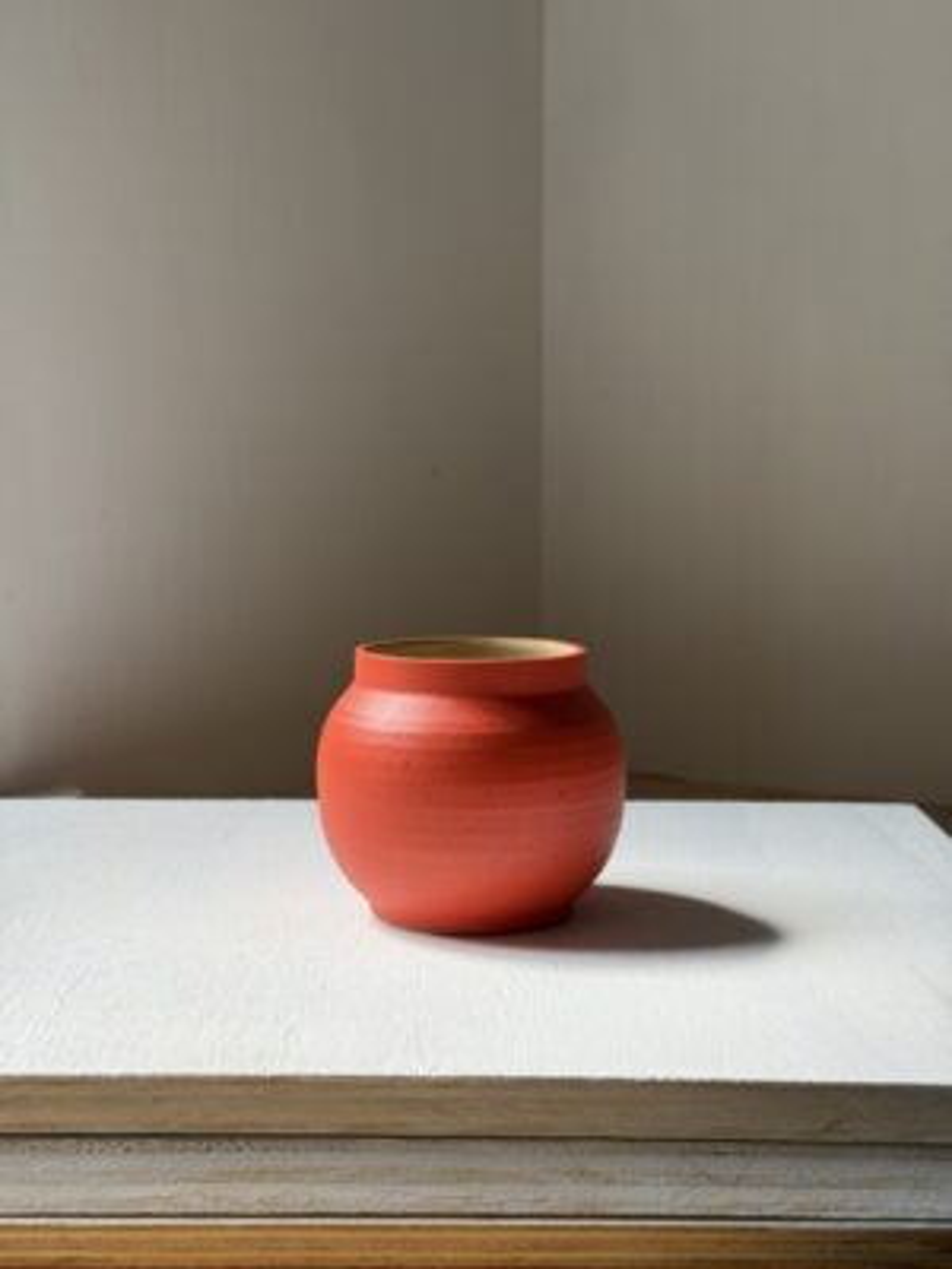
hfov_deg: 30.3
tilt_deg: -5.9
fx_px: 1760
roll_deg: -0.2
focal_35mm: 48
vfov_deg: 39.7
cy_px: 634
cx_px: 476
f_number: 1.78
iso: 64
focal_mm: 6.76
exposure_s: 1/309
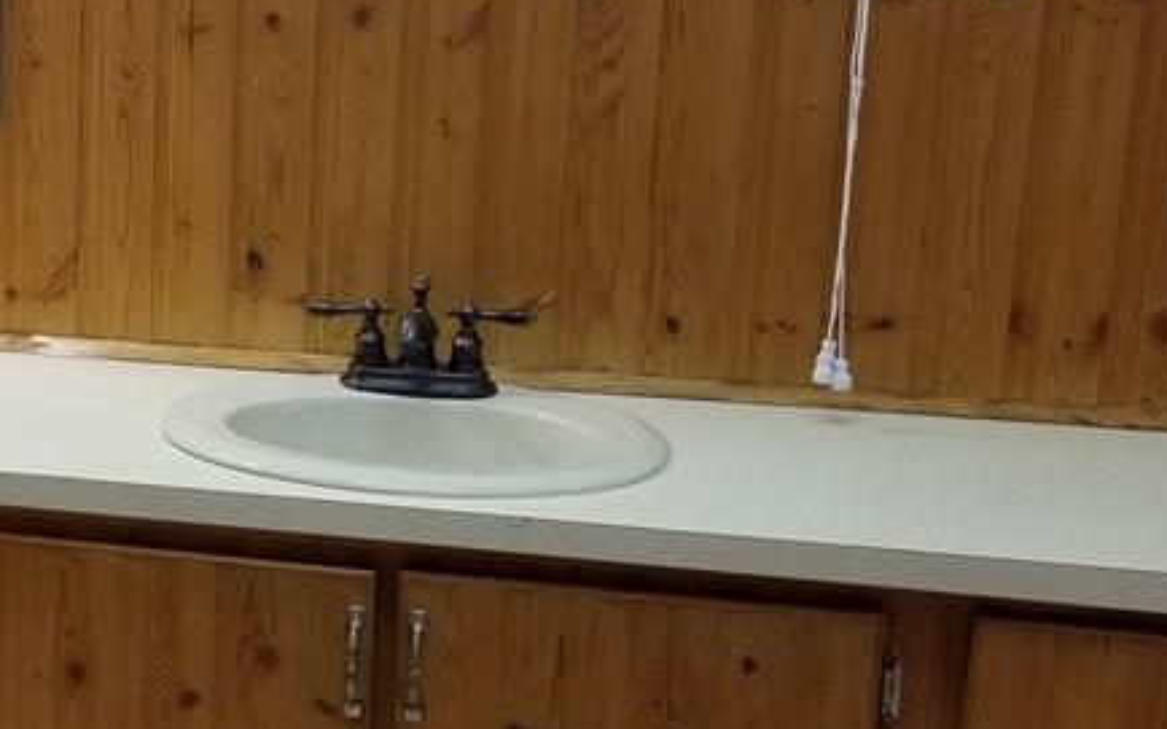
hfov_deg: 28.7
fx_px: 2067
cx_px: -108
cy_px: 312
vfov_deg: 20.0
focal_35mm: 65
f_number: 1.7
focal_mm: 4.25
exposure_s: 1/60
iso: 100
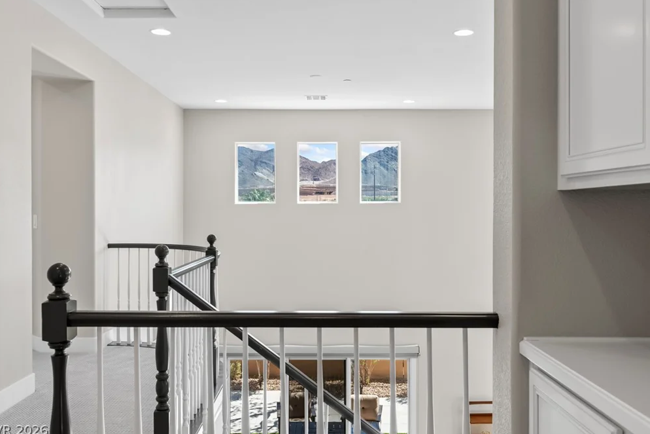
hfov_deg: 55.8
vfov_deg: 38.9
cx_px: 318
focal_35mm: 34
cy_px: 216
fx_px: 614
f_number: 8
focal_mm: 22
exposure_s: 1/13
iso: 400
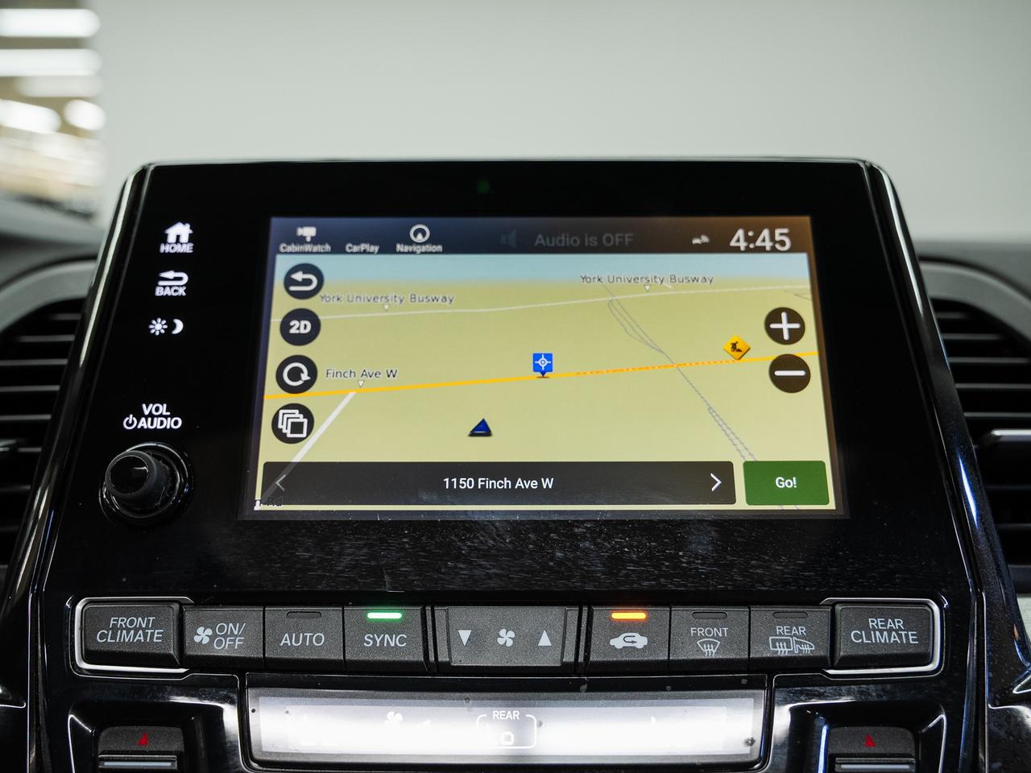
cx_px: 502
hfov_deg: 57.1
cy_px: 387
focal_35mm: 32
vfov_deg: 44.4
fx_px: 947
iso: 500
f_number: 4
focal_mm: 27.4
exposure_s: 1/40
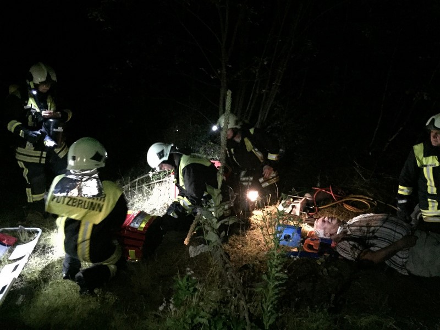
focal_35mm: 29
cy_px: 165
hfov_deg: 61.7
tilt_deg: -18.1
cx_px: 220
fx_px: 369
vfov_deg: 48.2
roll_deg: -0.3
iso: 2000
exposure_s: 1/15
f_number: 2.2
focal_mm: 4.15
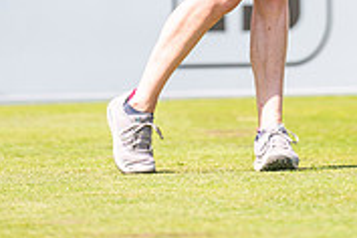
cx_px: 232
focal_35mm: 762
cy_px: -177
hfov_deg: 2.7
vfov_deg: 1.8
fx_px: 7556
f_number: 4.5
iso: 200
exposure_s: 1/1000
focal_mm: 300
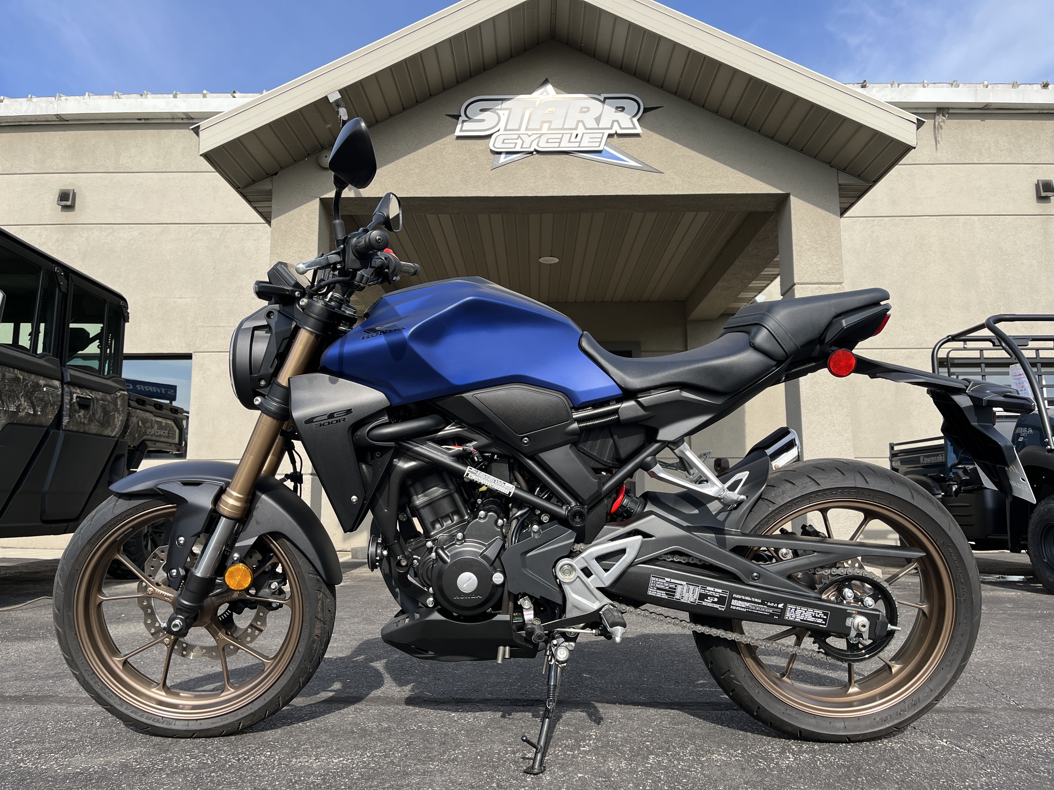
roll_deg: +0.6
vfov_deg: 53.1
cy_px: 395
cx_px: 527
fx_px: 792
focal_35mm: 26
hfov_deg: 67.3
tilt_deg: +7.5
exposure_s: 1/1776
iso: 50
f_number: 1.6
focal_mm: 5.1
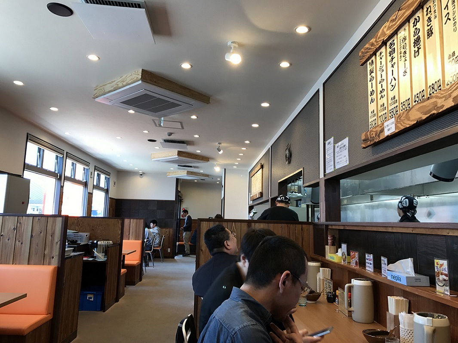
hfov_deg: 63.4
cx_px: 229
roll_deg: -2.0
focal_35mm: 28
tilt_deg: +6.8
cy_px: 172
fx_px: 371
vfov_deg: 49.8
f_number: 1.8
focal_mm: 3.99
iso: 20
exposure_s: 1/40
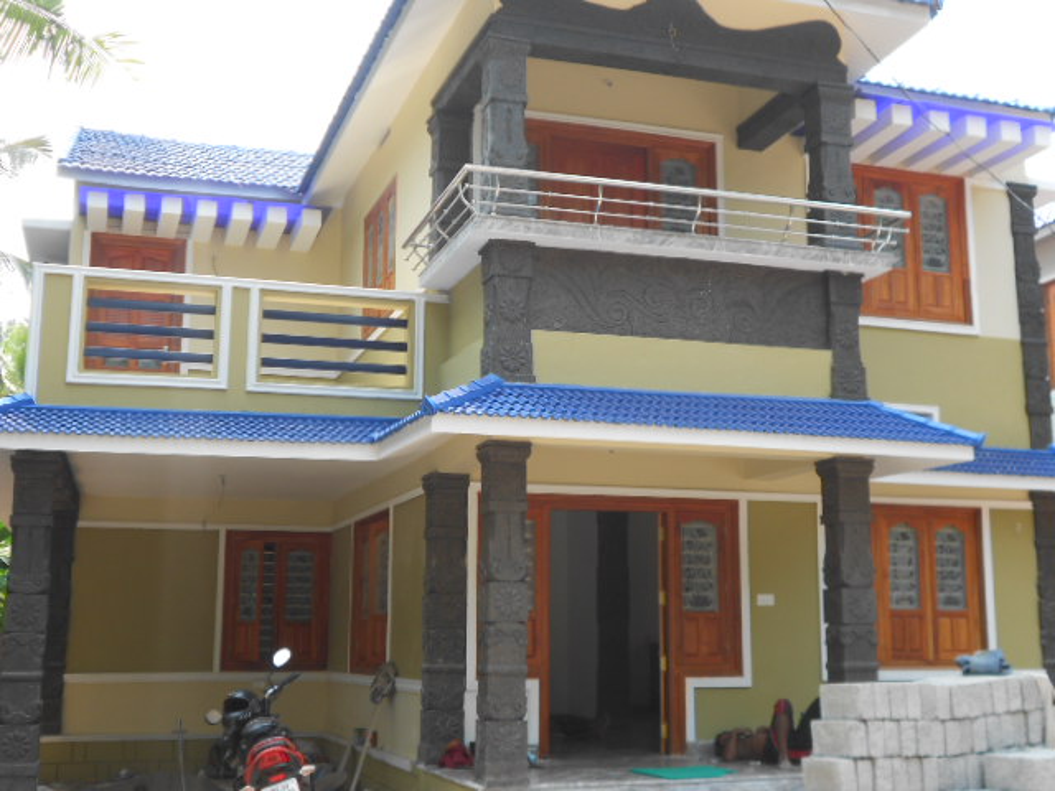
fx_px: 1311
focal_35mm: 43
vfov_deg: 33.6
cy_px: 396
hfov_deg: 43.9
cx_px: 528
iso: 80
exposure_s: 1/125
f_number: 4.2
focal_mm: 7.9
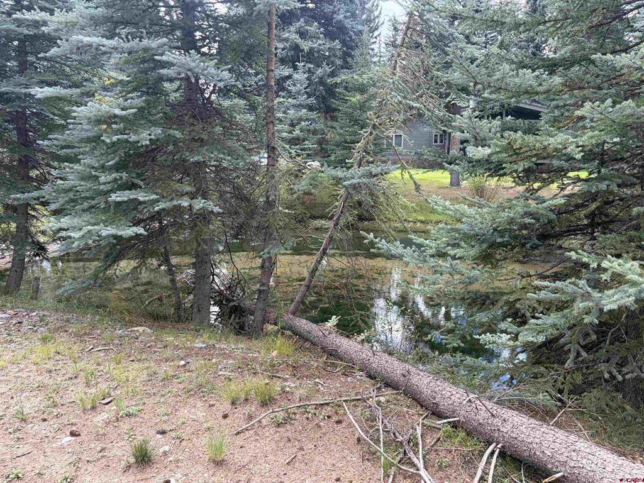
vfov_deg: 53.1
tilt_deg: -8.9
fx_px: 484
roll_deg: +1.4
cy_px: 242
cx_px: 322
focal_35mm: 26
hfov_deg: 67.3
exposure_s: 1/367
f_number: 1.6
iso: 50
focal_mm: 5.96
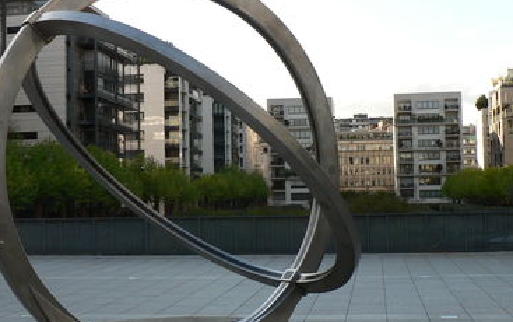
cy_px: 161
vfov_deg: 22.4
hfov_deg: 35.1
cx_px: 236
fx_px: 812
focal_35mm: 58
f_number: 4
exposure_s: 1/200
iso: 64
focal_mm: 7
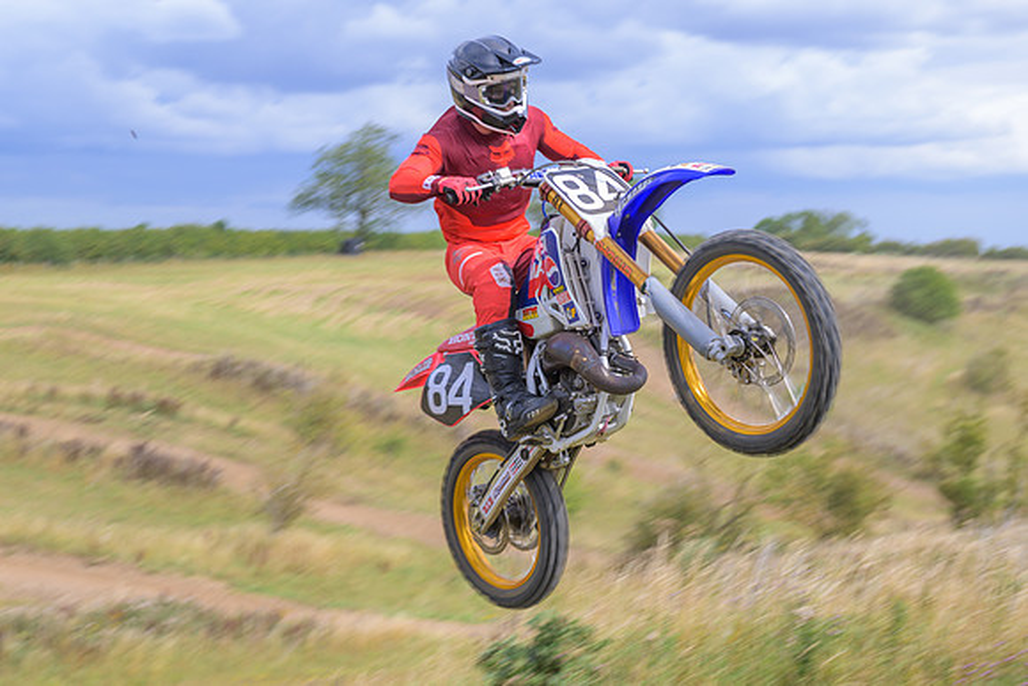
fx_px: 1772
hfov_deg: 32.2
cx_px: 384
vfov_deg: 21.9
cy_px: 430
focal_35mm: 62
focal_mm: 48
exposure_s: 1/250
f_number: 4
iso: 50
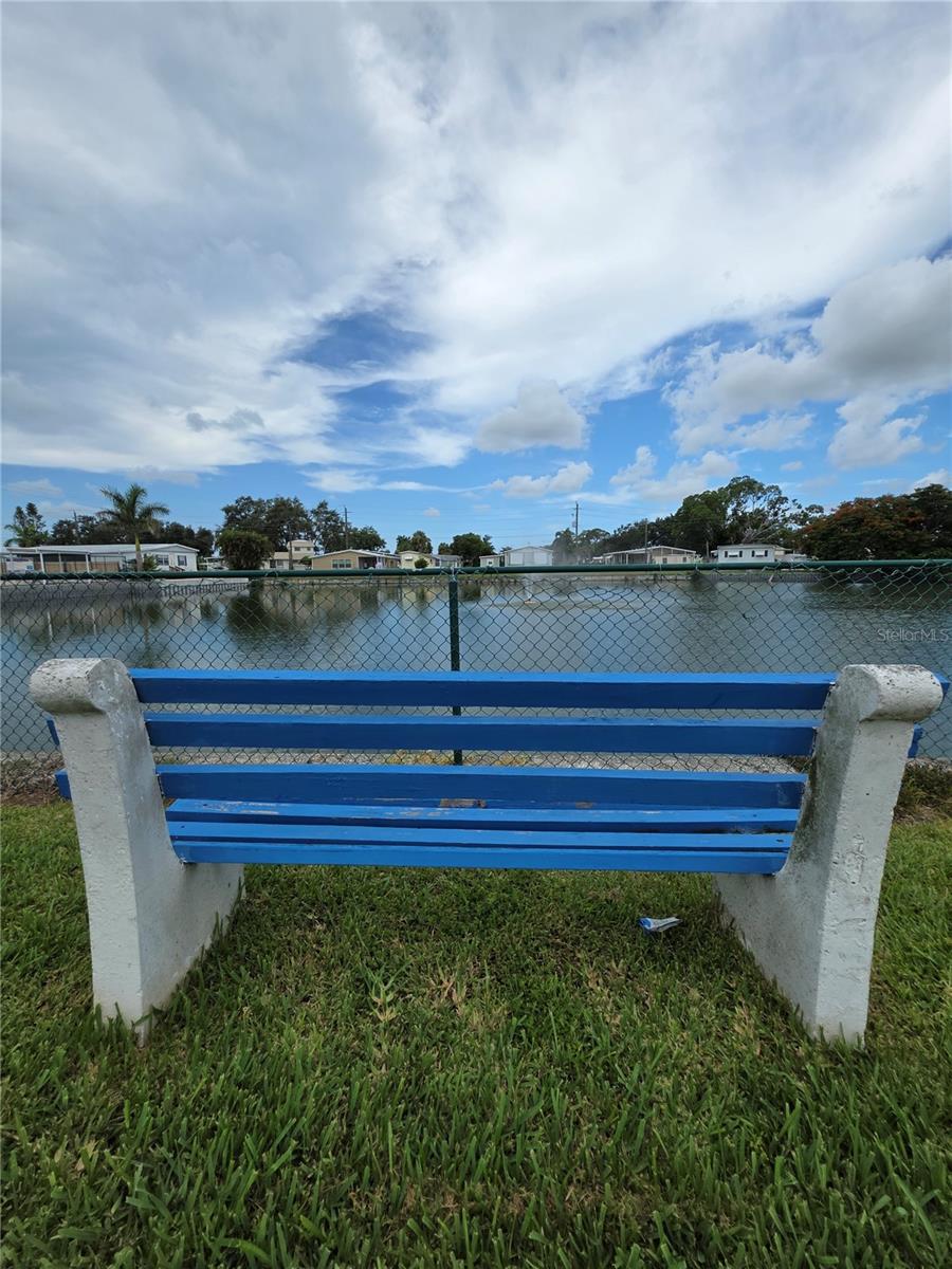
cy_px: 634
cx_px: 476
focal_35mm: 13
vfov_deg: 106.2
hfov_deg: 89.9
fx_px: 477
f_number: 1.9
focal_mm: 2.2
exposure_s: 1/2500
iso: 40
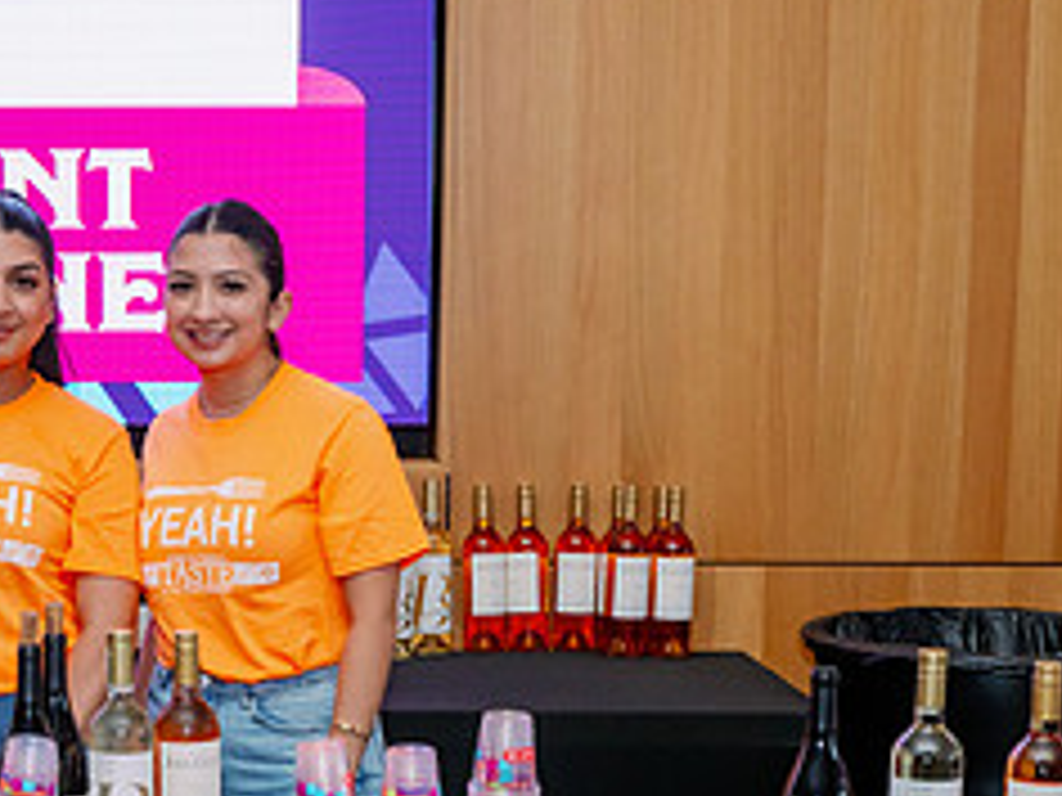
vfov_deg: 15.9
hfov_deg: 20.9
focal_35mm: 92
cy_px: 695
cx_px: 112
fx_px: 2823
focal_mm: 39
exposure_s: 1/200
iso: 1250
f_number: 8
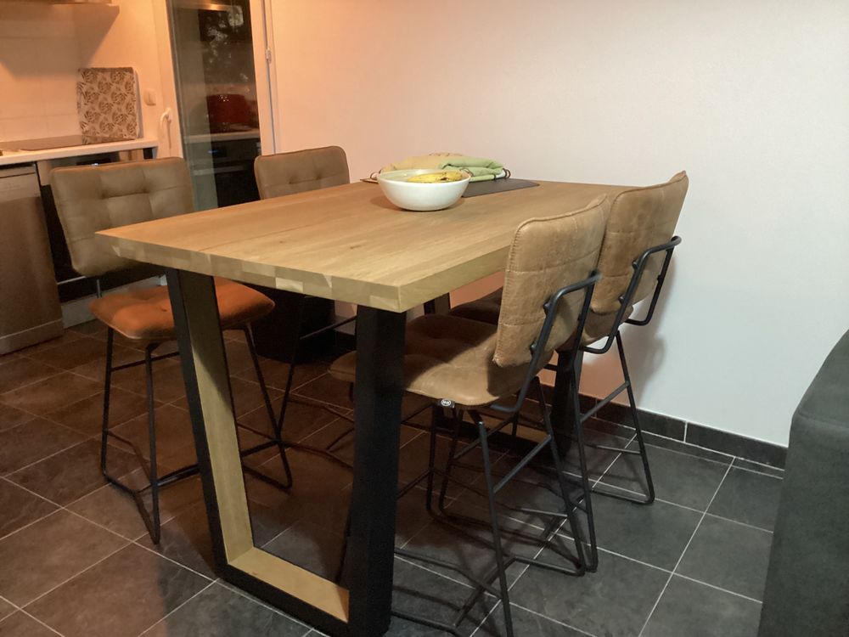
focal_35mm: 31
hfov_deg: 58.4
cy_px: 318
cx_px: 424
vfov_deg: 45.4
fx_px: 760
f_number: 2.4
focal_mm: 3.3
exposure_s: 1/20
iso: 640
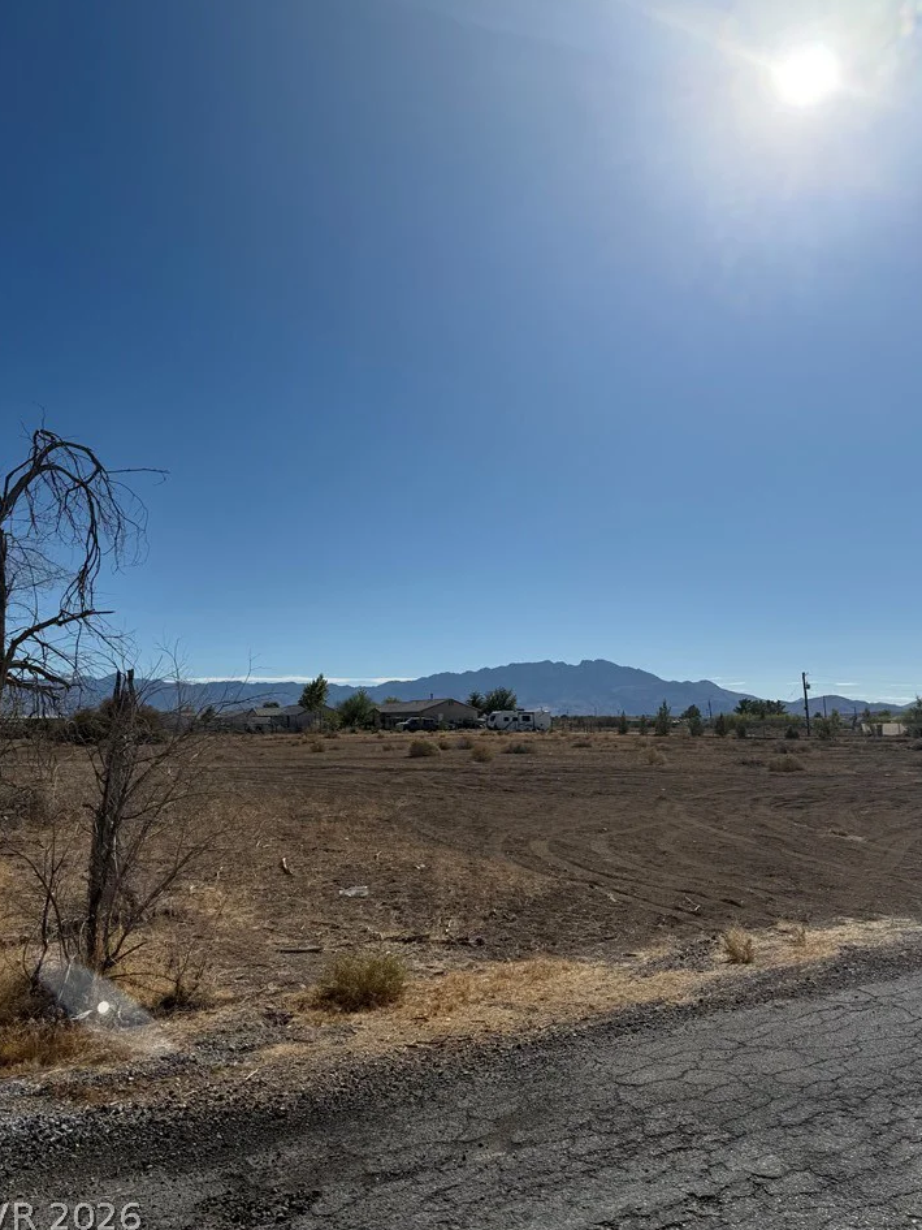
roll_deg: +1.0
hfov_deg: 53.1
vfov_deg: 67.2
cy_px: 581
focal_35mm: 26
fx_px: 923
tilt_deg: +10.0
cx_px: 454
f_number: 1.78
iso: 80
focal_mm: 6.76
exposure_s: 1/14286
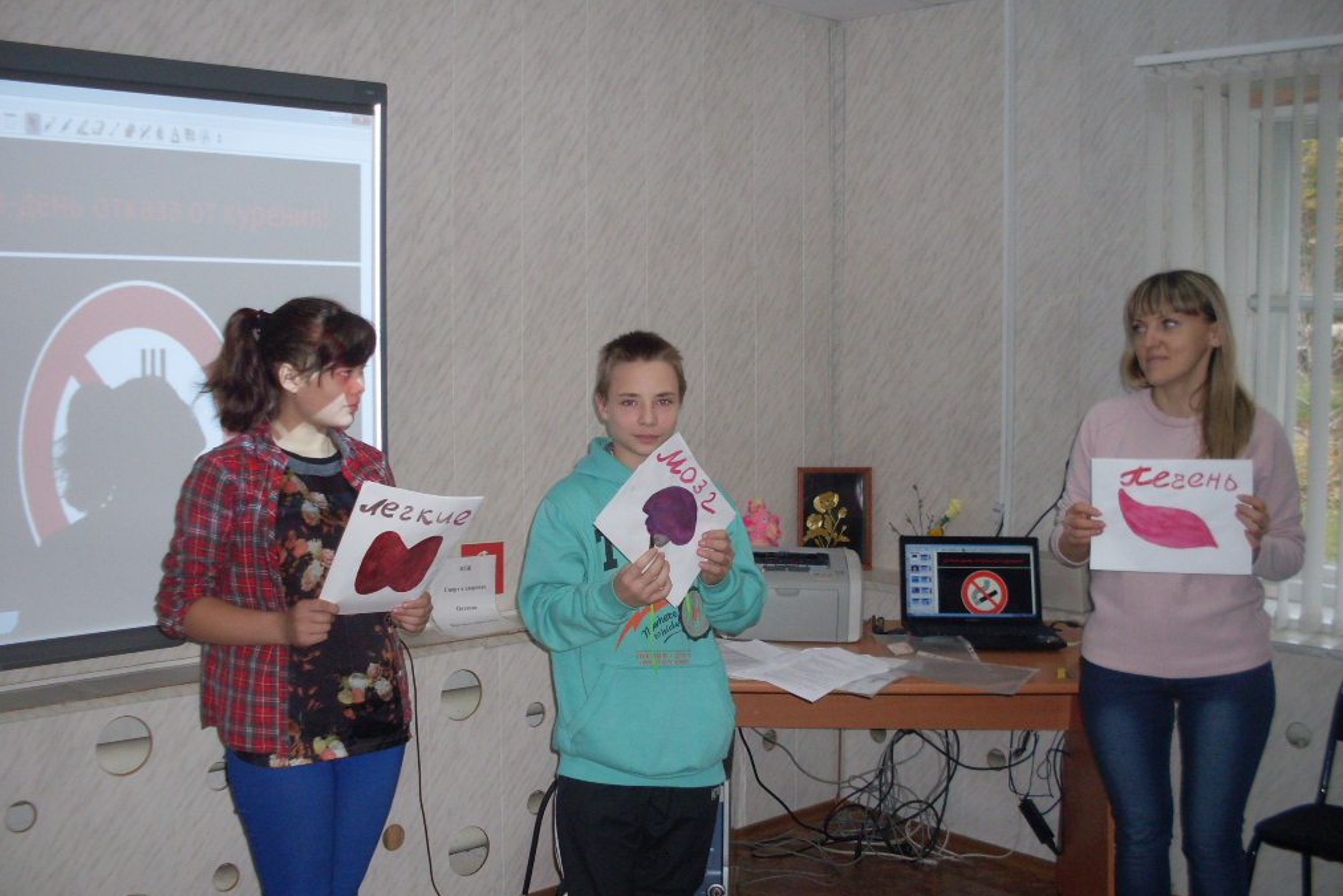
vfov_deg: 33.4
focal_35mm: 40
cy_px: 455
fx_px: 1492
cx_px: 670
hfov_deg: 48.5
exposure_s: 1/45
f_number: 2.8
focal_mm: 6.3
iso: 100
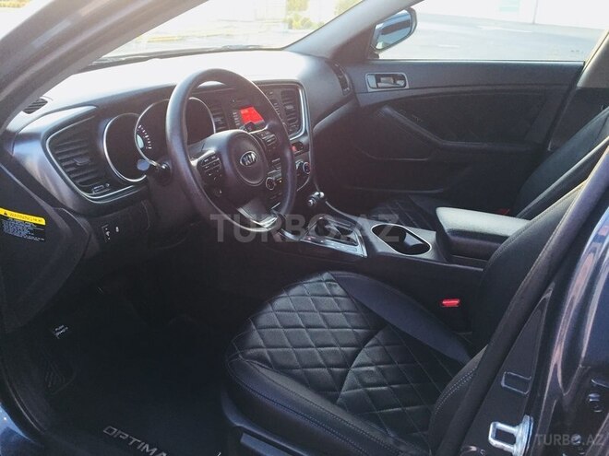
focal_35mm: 29
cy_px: 228
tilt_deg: -24.1
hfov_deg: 61.7
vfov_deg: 48.2
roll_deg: -1.0
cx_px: 304
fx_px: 510
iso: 160
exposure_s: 1/33
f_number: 2.2
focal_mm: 4.15
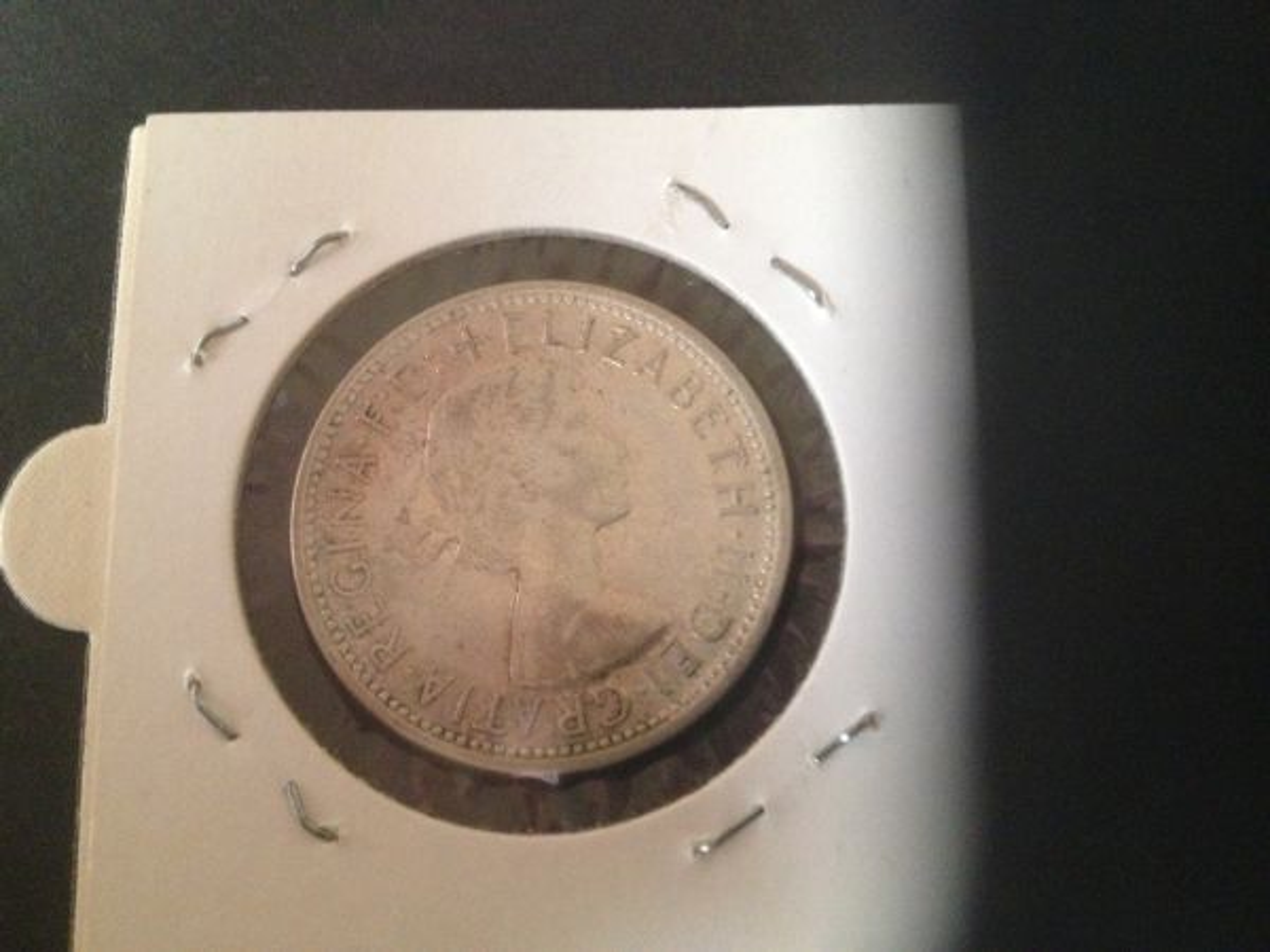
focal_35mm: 35
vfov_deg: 40.7
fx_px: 1284
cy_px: 476
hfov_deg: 52.6
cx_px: 635
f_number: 2.4
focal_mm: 4.28
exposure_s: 1/15
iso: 500
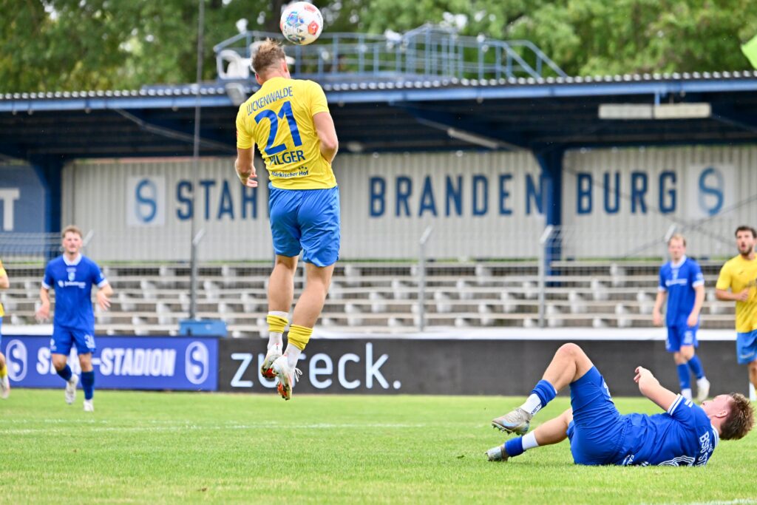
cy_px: 252
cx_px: 378
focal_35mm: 240
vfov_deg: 5.7
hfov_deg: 8.6
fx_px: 5047
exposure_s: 1/2000
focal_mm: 240
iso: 2000
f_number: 5.3
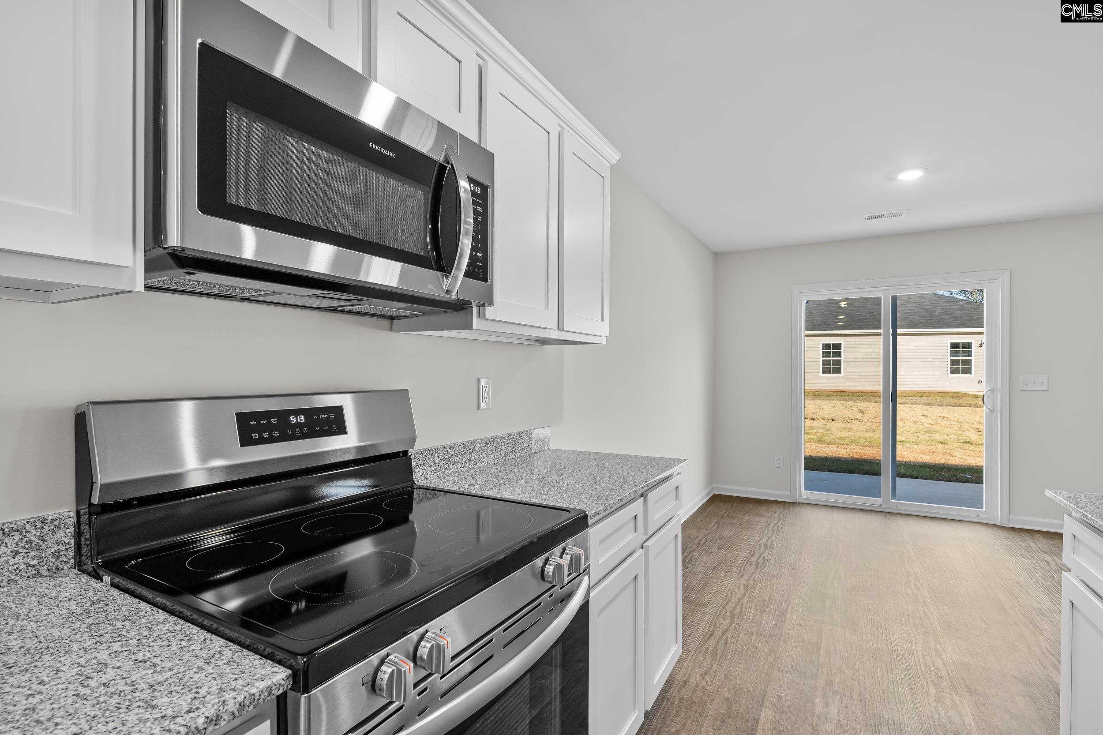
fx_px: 505
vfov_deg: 72.0
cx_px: 552
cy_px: 368
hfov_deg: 95.0
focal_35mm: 16
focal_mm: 11
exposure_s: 1/10
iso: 200
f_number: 6.3
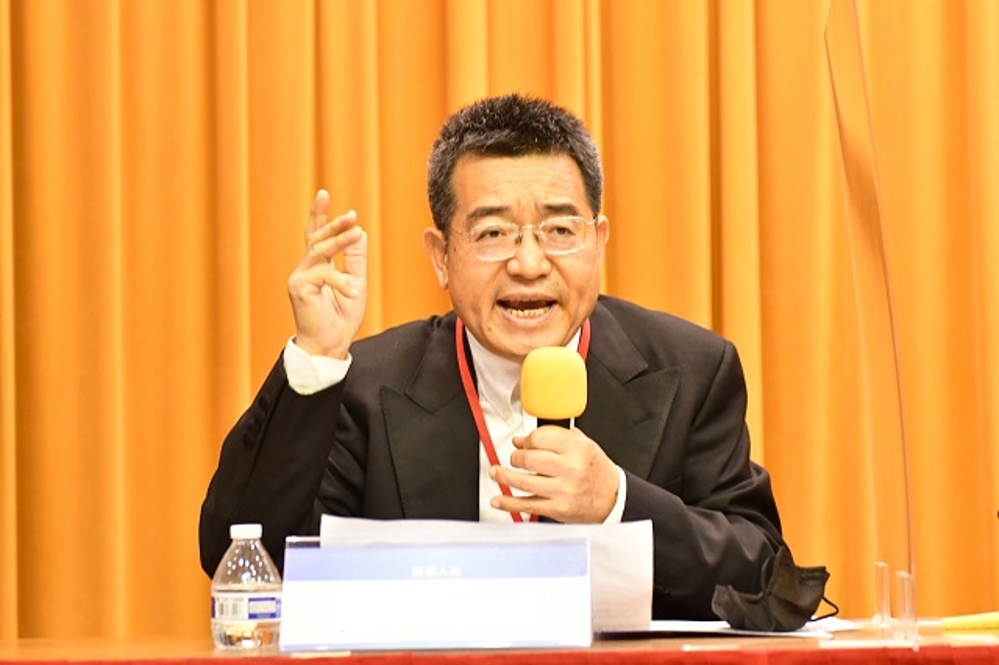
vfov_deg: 13.0
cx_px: 500
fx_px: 2912
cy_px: 332
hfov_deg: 19.5
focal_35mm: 105
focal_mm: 70
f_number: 2.8
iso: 3200
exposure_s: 1/125
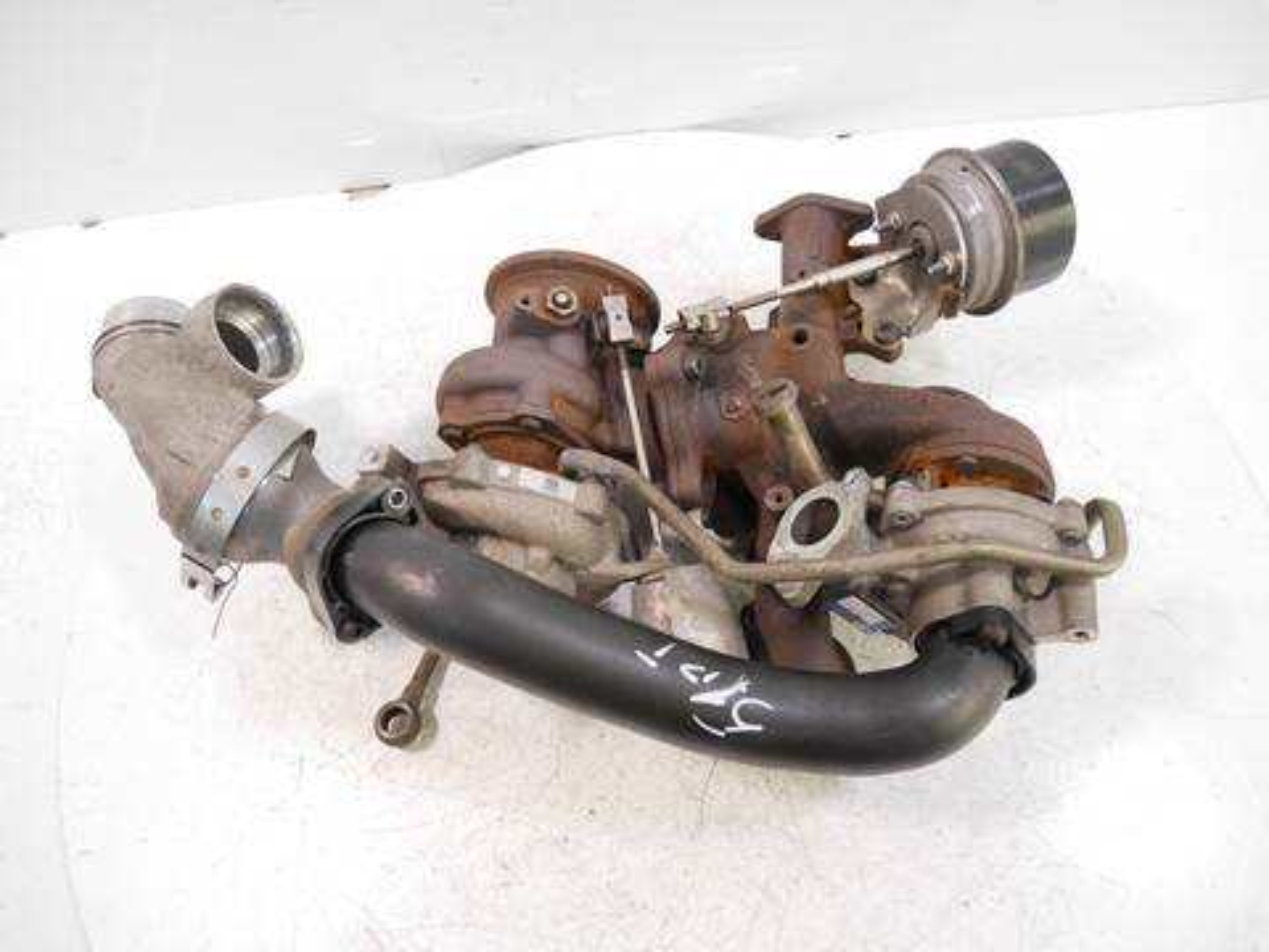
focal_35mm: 26
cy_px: 476
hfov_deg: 67.3
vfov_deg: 53.1
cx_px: 634
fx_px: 953
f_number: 3.5
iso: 800
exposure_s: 1/60
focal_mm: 13
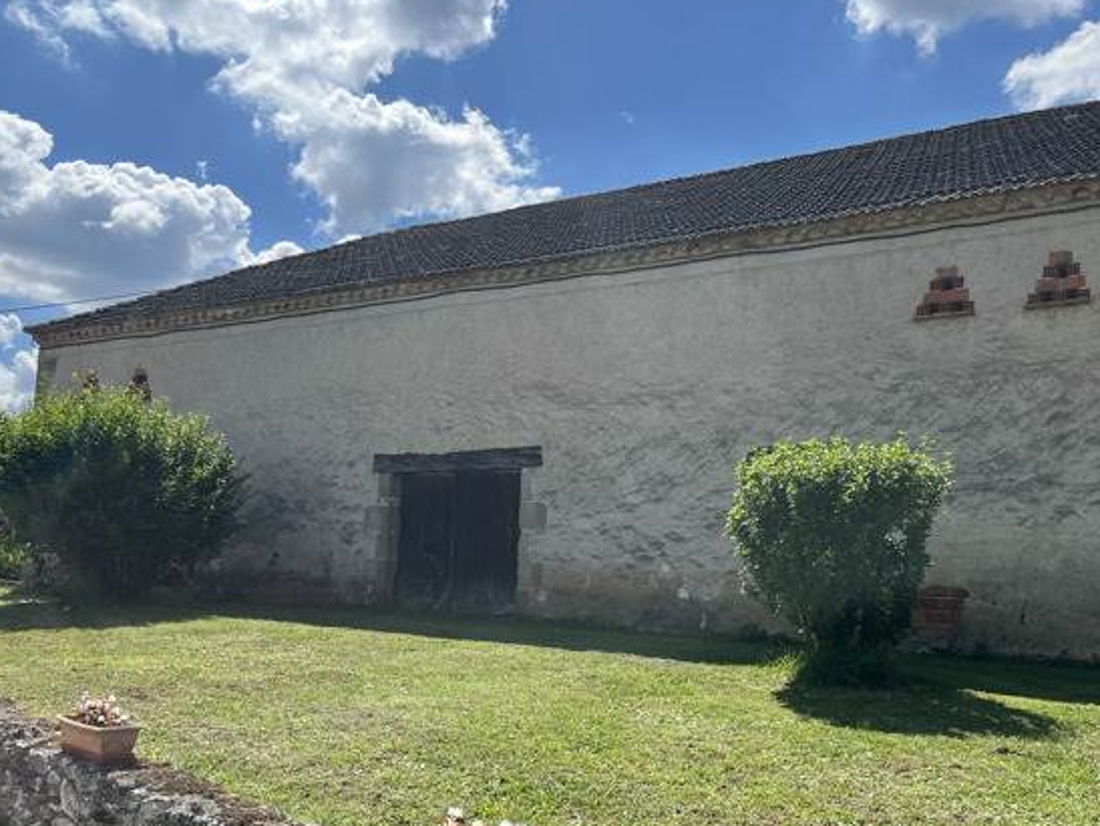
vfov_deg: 37.5
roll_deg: -2.3
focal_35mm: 38
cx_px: 716
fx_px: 1208
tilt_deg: +5.5
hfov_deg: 48.3
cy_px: 517
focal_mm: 5.1
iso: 50
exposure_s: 1/3745
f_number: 1.6
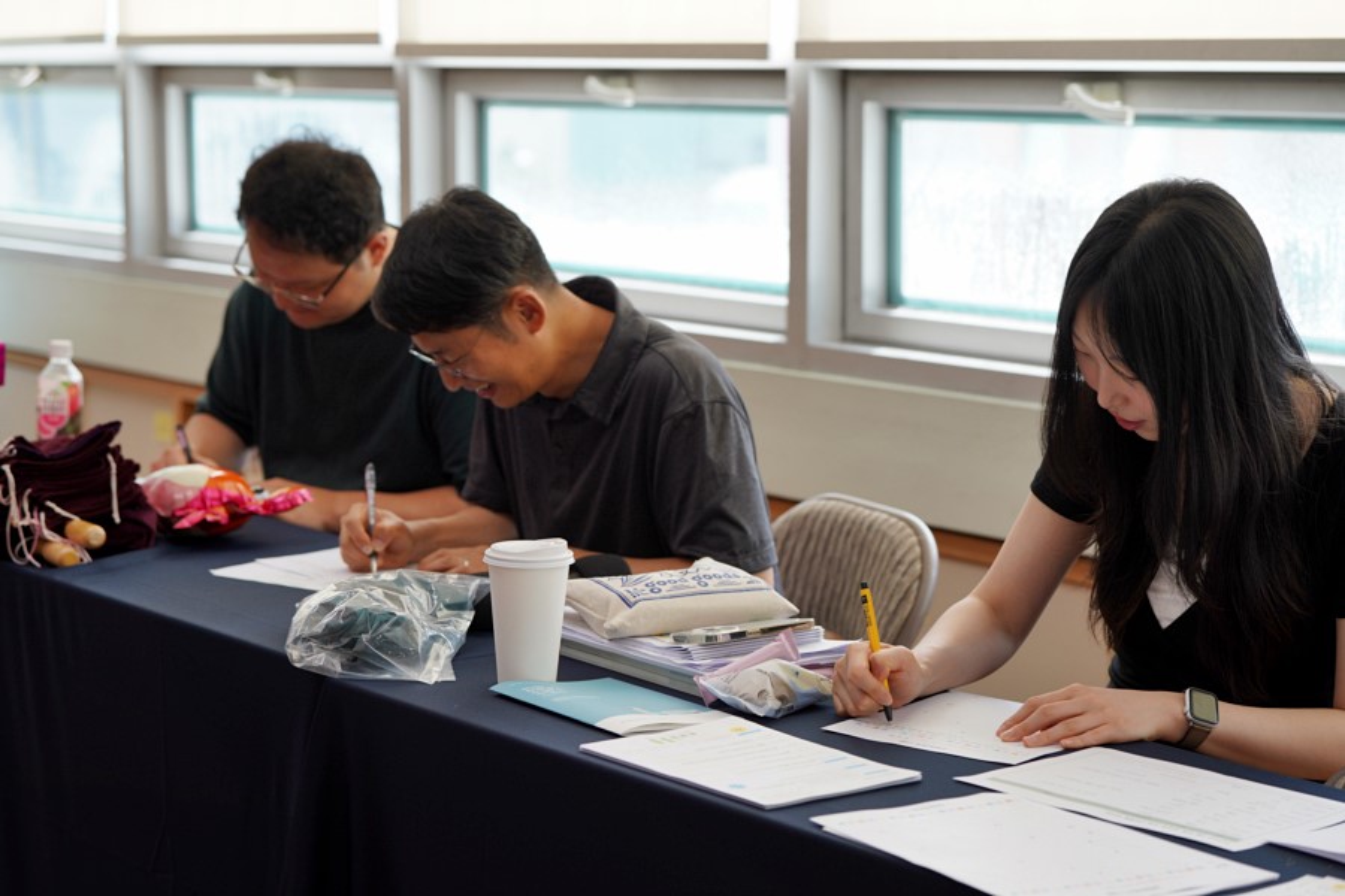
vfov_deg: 19.5
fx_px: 2615
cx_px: 672
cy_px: 448
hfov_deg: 28.8
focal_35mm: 70
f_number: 4
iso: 125
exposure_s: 1/80
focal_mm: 70
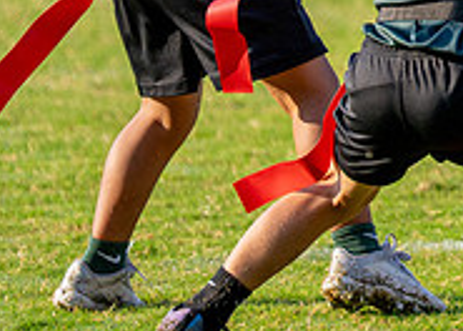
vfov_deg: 2.0
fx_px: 9267
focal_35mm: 705
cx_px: 893
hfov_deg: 2.8
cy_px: -186
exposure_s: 1/3200
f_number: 2.8
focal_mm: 171
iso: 250
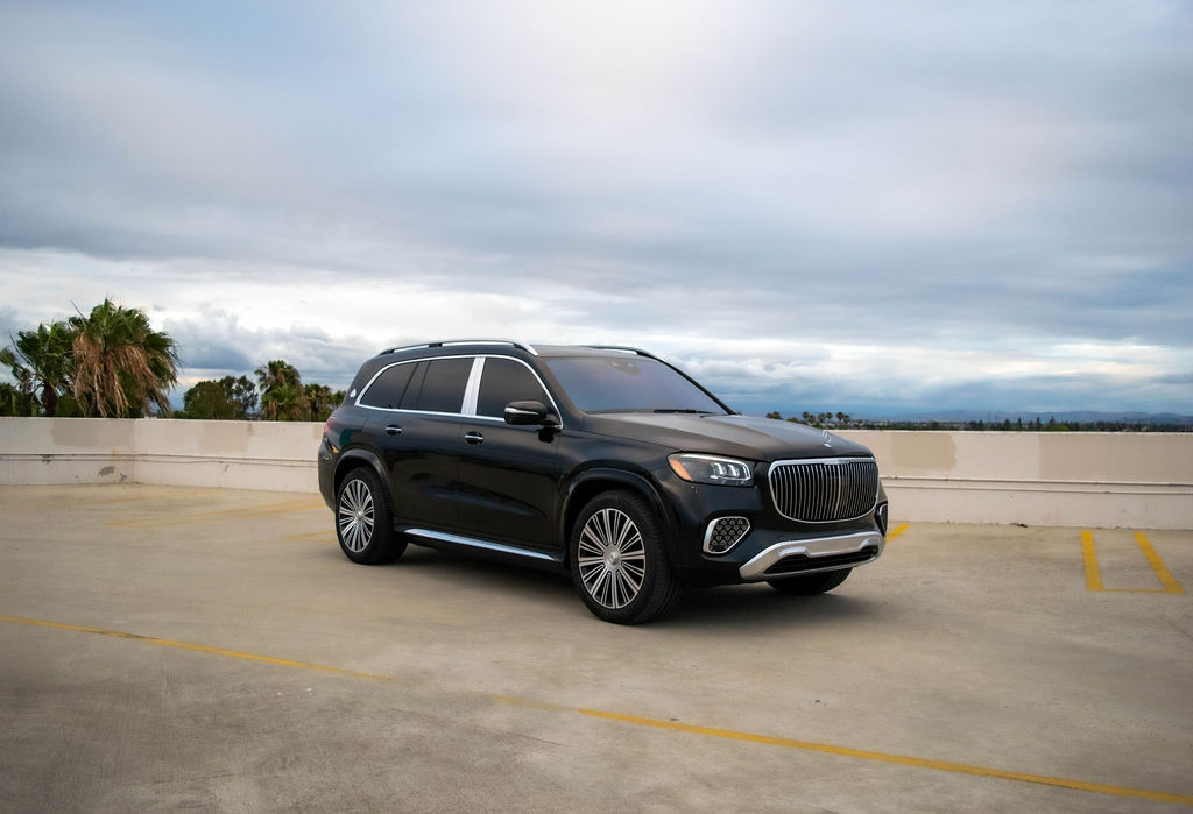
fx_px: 1069
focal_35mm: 32
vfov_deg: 41.7
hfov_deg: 58.3
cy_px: 407
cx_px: 582
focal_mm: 21
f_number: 4
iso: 800
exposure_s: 1/1000
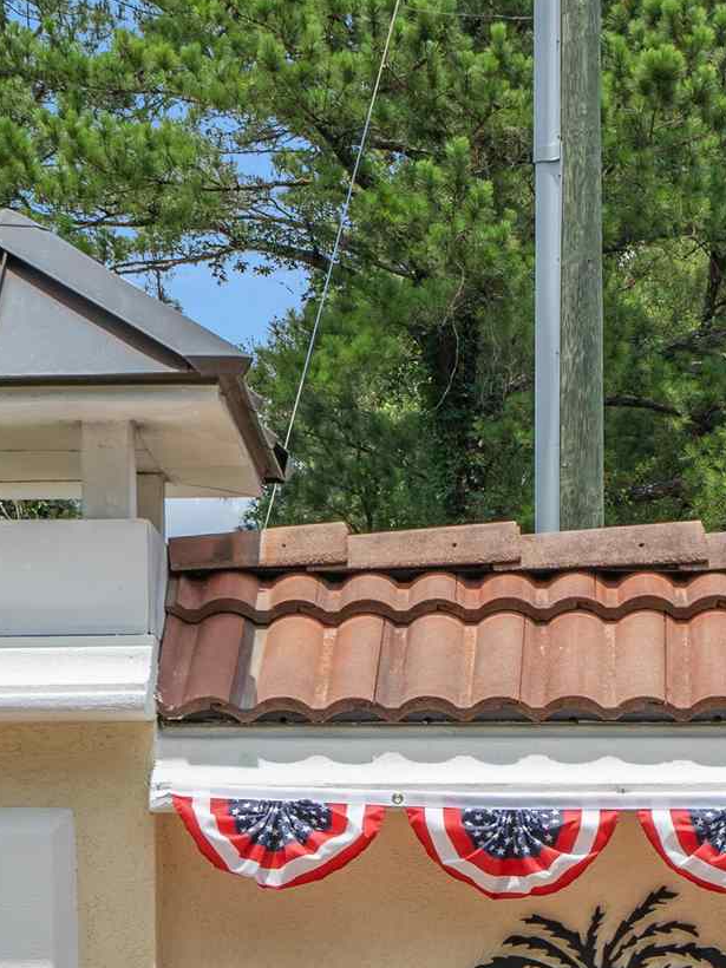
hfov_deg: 11.7
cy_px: 1072
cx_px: 578
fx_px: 3523
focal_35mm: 126
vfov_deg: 15.2
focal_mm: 35
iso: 100
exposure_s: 1/250
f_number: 8
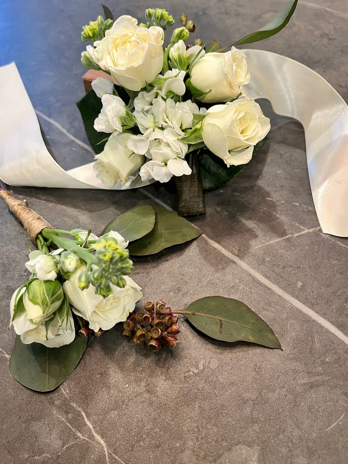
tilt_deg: -54.7
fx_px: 362
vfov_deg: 65.3
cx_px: 176
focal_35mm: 27
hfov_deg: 51.4
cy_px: 233
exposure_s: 1/60
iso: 160
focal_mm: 5.1
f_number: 1.6
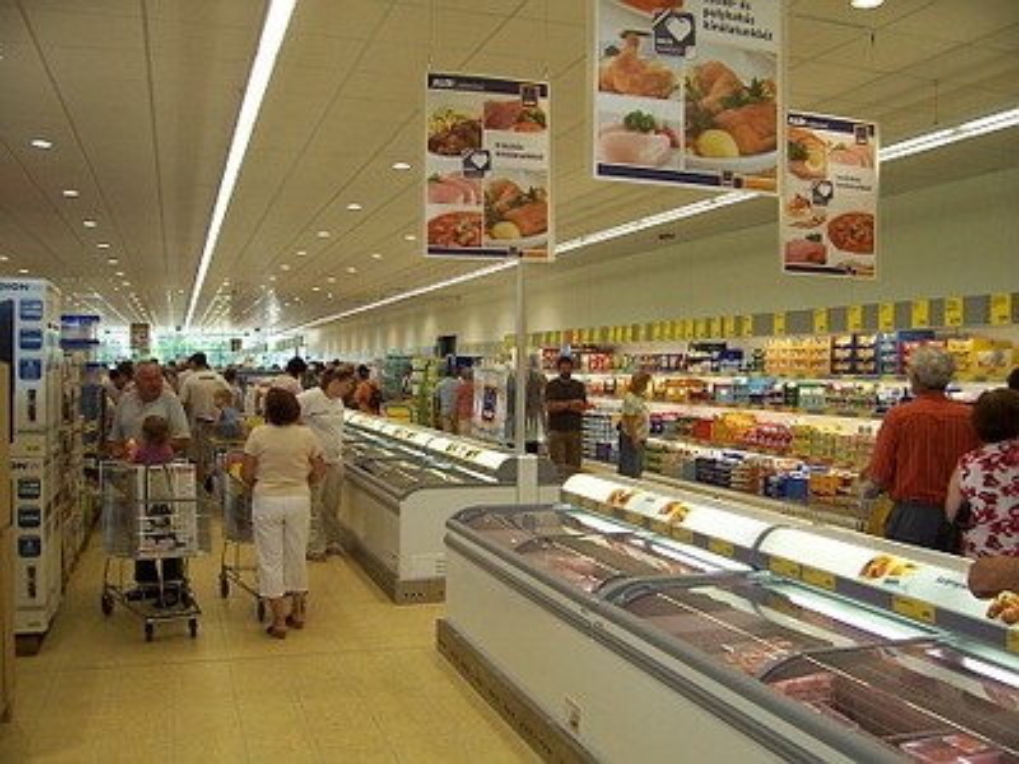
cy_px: 382
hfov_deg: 54.0
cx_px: 510
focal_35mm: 34
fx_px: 1001
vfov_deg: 41.8
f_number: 2.7
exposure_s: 1/90
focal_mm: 5.6
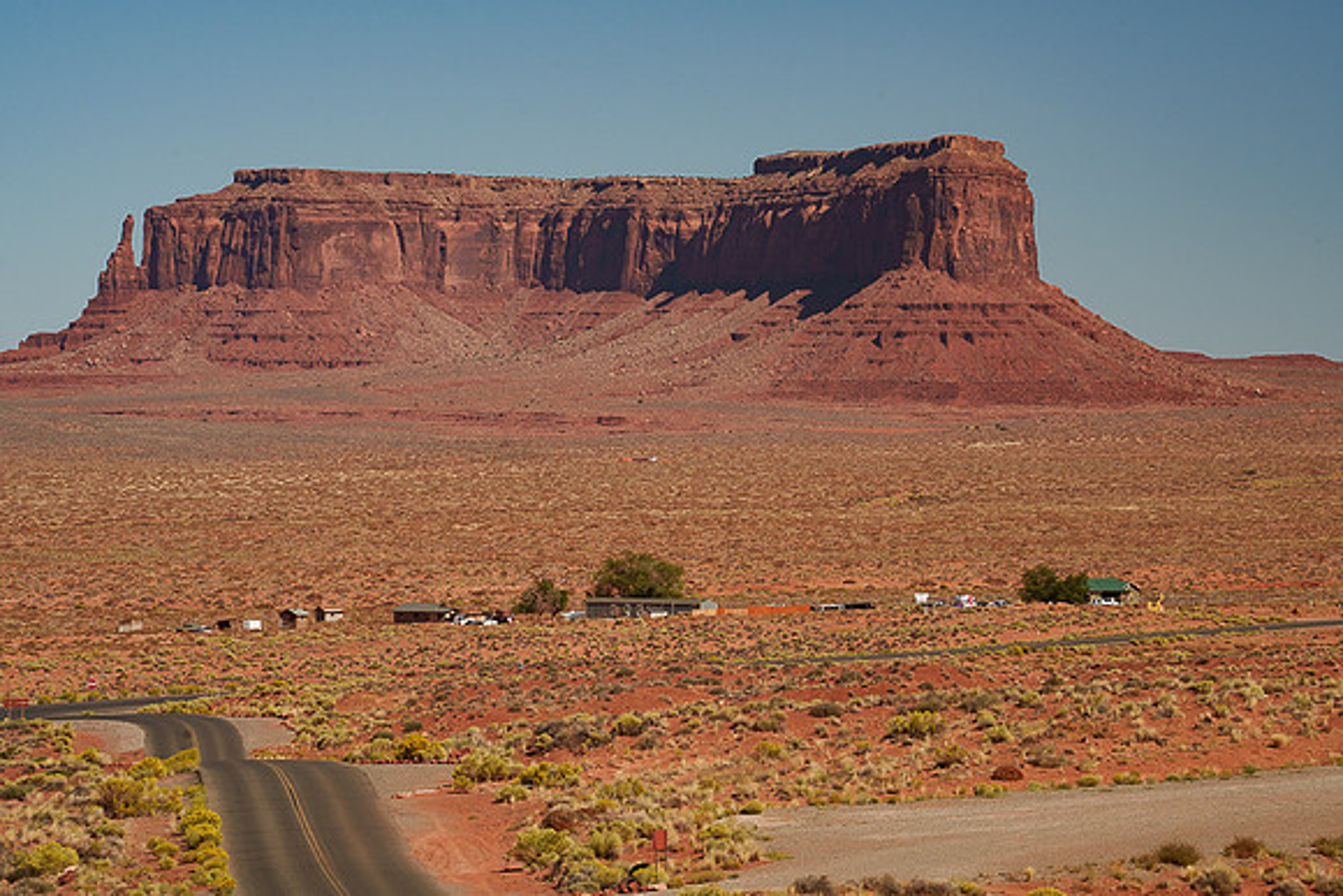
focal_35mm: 161
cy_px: 448
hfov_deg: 12.8
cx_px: 672
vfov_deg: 8.5
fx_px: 6007
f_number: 16
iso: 400
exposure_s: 1/250
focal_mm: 161
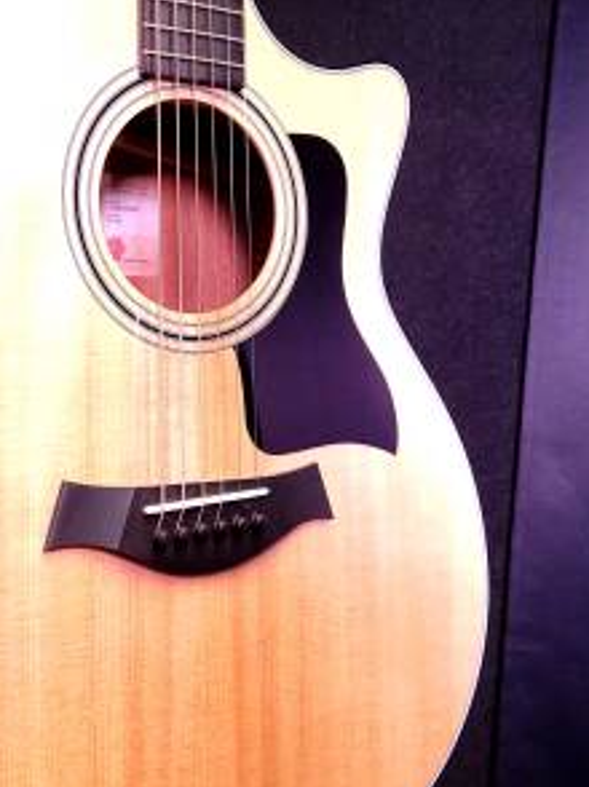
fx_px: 1045
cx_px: 112
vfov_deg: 41.3
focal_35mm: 46
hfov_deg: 30.7
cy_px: 394
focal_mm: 5.4
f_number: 1.8
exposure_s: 1/60
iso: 800
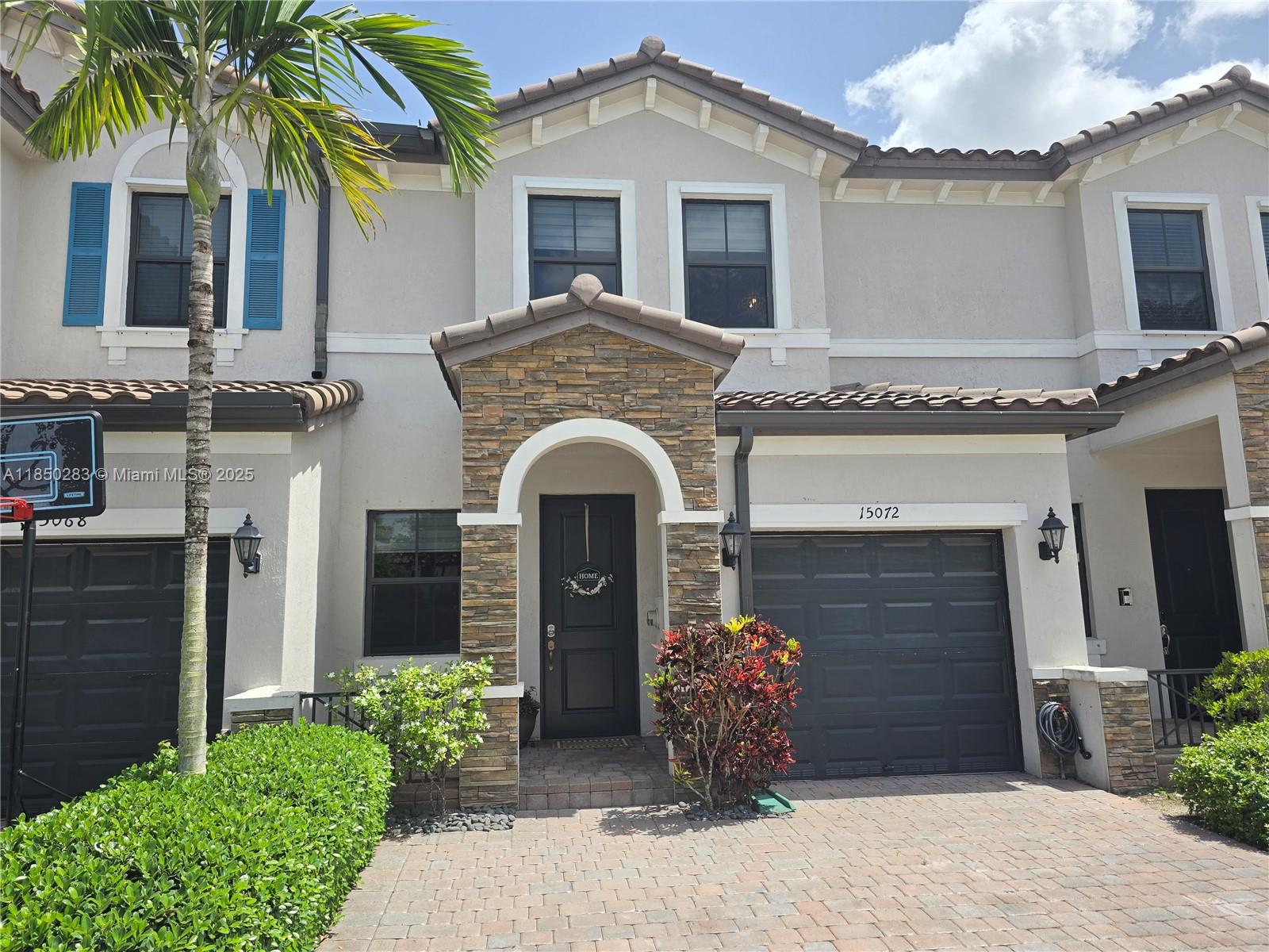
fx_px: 843
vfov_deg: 58.9
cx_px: 634
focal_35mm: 23
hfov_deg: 73.9
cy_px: 476
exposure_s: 1/641
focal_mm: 6.3
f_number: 1.7
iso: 12
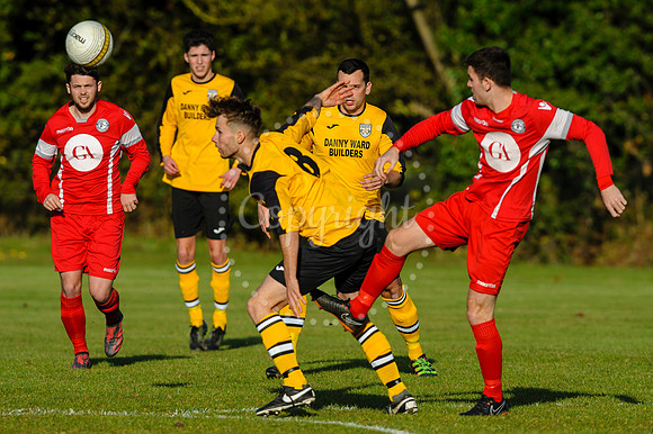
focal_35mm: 678
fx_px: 12291
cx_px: 357
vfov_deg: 2.0
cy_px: 191
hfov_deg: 3.0
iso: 450
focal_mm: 500
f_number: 6.7
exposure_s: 1/2000
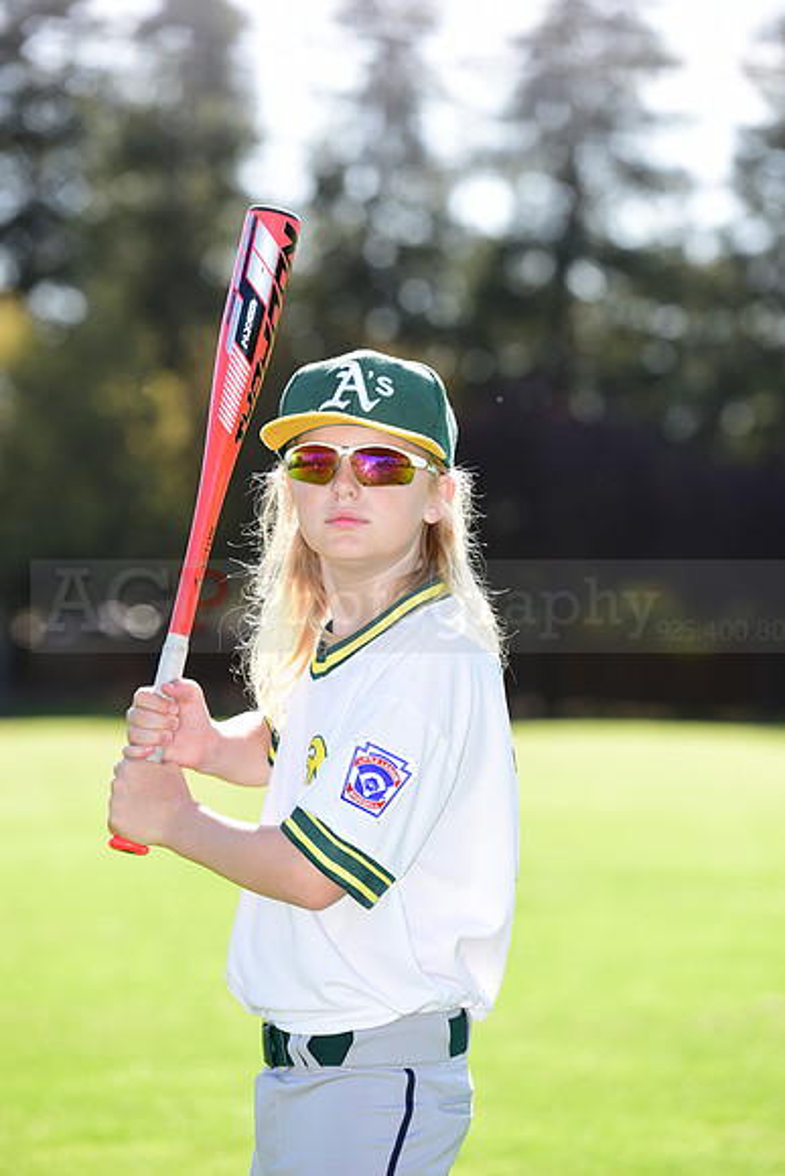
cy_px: 588
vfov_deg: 12.4
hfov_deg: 8.3
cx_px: 392
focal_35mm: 165
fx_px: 5393
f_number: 4.5
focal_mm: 165
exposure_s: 1/320
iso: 125
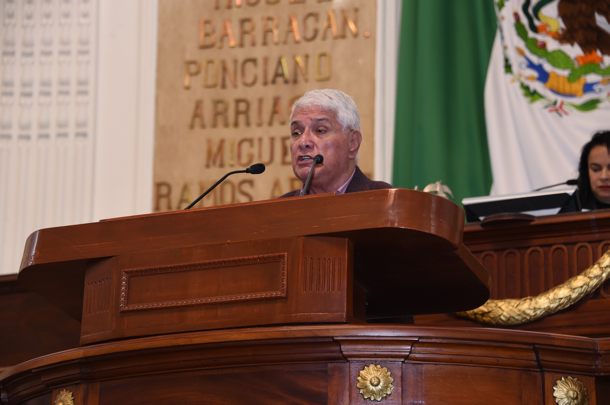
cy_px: 202
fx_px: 1693
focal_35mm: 100
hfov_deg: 20.4
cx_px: 305
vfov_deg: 13.7
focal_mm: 100
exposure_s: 1/80
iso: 1600
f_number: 5.3
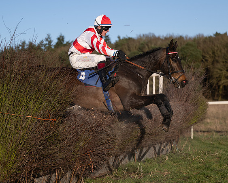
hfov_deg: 17.3
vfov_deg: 13.9
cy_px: 122
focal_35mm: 111
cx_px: 86
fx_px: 749
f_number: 2.8
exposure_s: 1/2000
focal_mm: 70
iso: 100
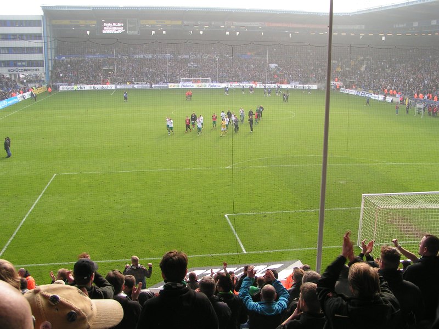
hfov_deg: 49.0
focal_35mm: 38
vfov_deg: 37.7
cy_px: 164
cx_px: 220
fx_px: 482
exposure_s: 1/80
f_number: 5.6
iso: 50
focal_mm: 5.8
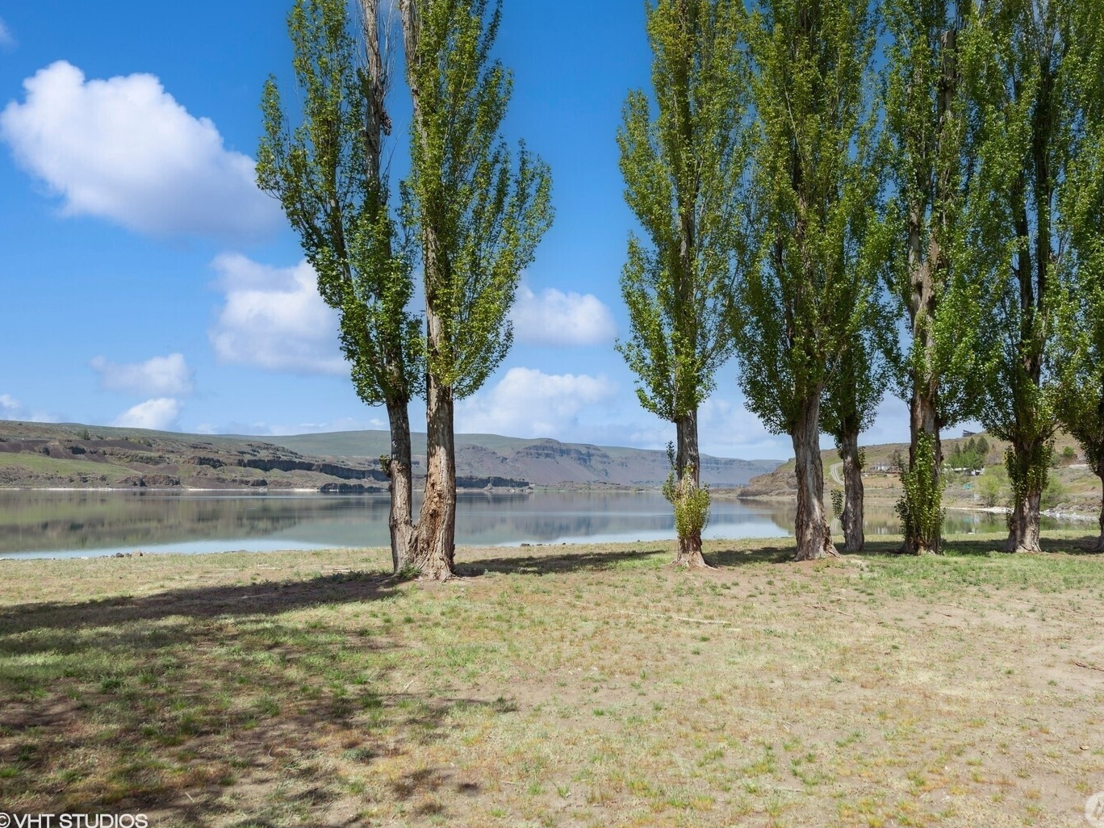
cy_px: 409
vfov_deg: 51.4
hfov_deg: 65.0
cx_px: 626
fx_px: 861
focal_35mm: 27
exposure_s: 1/800
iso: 200
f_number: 8
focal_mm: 24
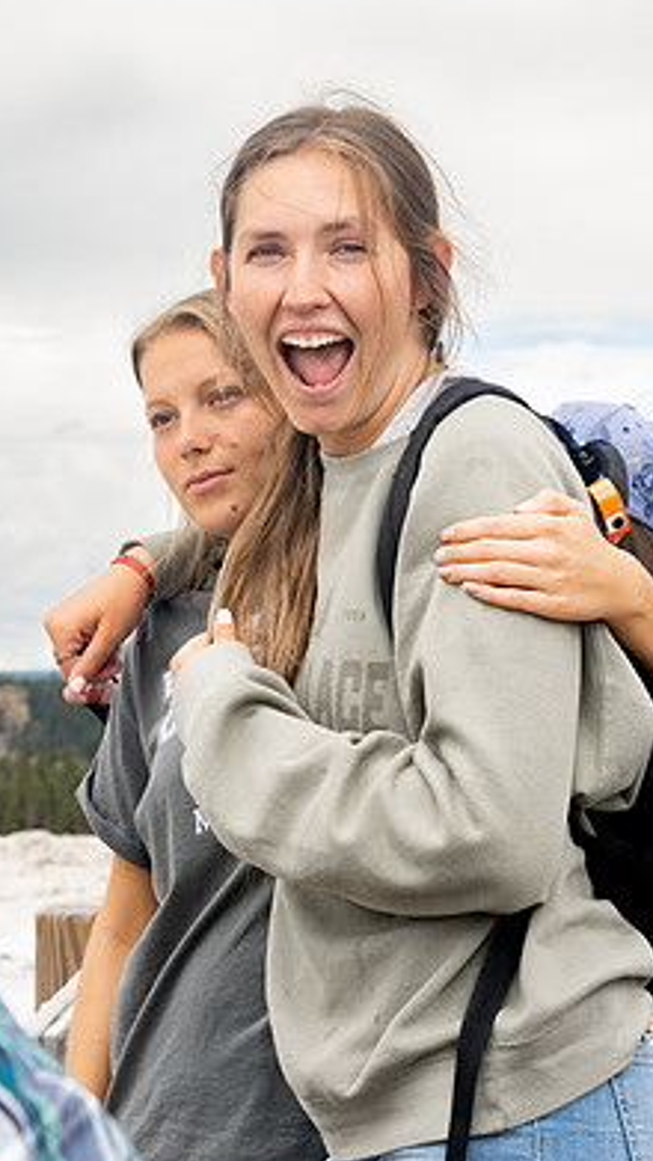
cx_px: 295
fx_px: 3847
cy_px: 593
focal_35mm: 125
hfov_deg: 9.7
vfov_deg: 17.2
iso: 640
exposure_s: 1/500
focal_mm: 65
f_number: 8
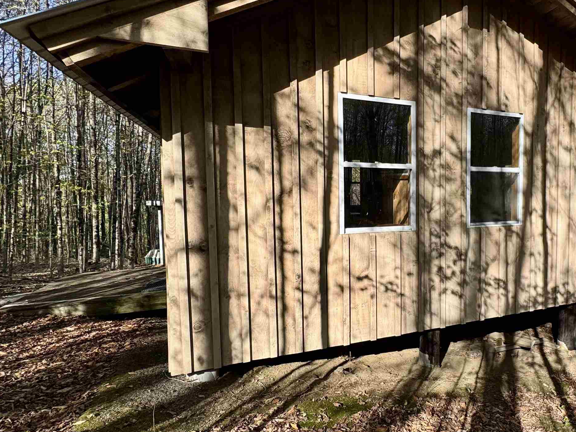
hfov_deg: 69.5
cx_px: 426
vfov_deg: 58.9
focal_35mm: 23
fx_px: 383
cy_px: 214
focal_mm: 2.22
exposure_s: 1/821
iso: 40
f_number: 2.2
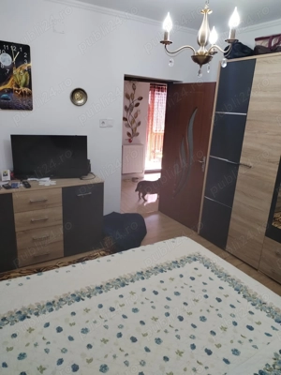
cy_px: 188
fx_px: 281
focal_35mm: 26
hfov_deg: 53.1
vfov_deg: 67.3
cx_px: 140
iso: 764
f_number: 1.8
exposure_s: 1/25
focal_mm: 4.75
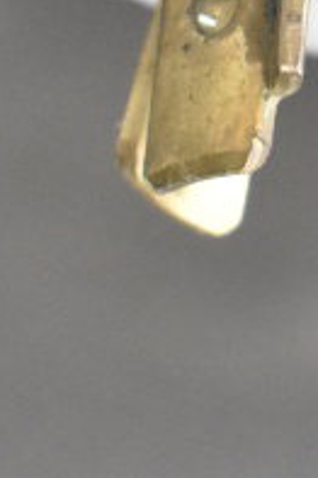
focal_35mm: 383
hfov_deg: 3.6
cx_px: 362
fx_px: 5088
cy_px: -222
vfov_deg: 5.3
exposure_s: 1/200
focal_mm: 55
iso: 6400
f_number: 7.1
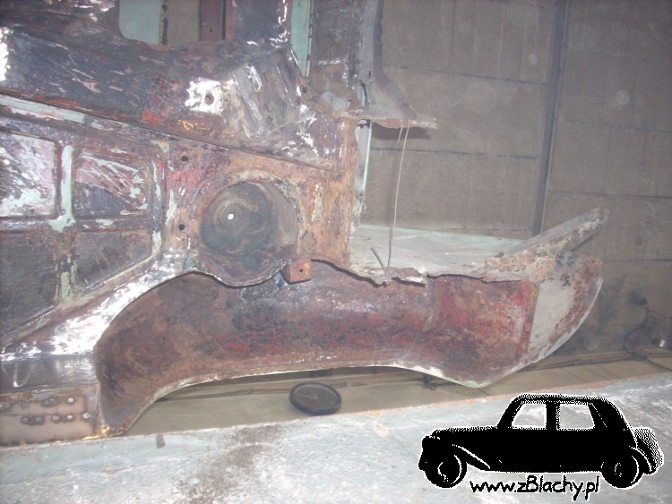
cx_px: 336
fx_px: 719
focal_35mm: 37
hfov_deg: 50.1
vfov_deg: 38.7
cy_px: 252
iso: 400
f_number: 2.8
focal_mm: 6.2
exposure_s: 1/60
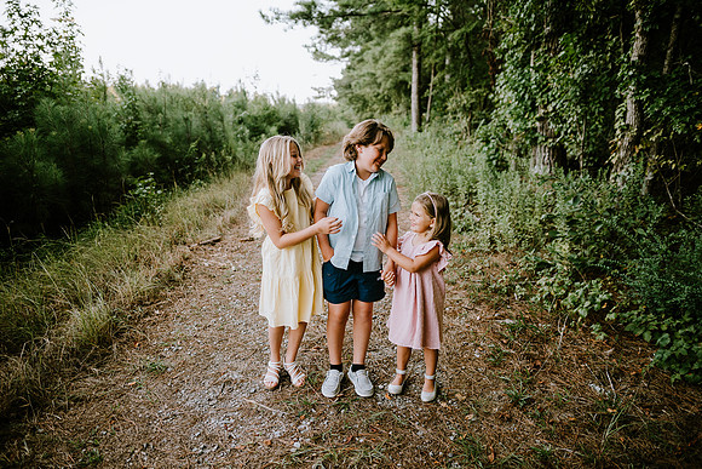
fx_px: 468
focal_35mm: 24
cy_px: 234
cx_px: 351
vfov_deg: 53.2
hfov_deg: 73.7
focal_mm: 24
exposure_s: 1/320
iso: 320
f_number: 2.2
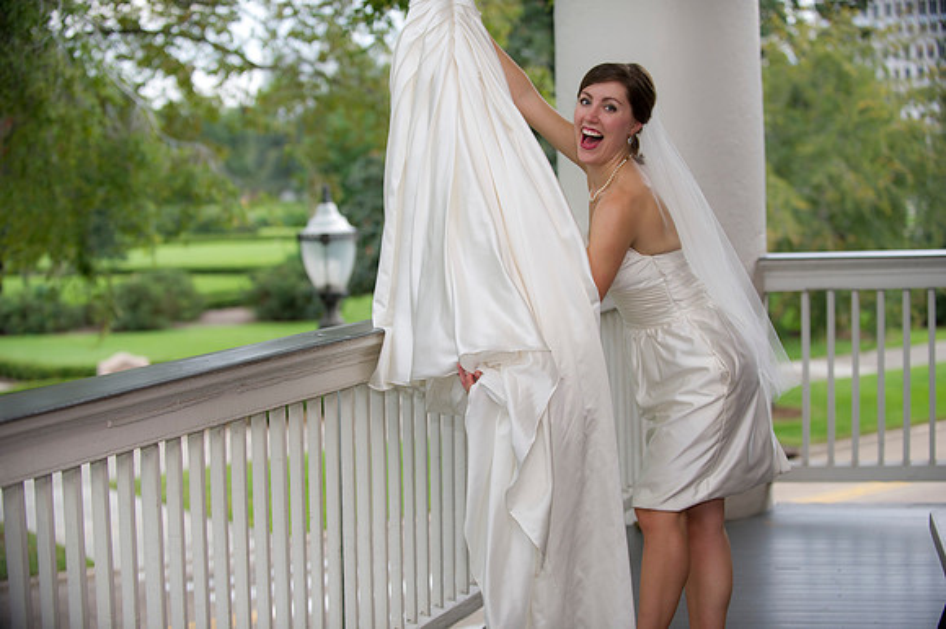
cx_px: 473
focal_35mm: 70
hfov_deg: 28.9
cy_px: 314
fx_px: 1838
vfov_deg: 19.4
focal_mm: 70
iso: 250
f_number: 2.8
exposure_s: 1/100
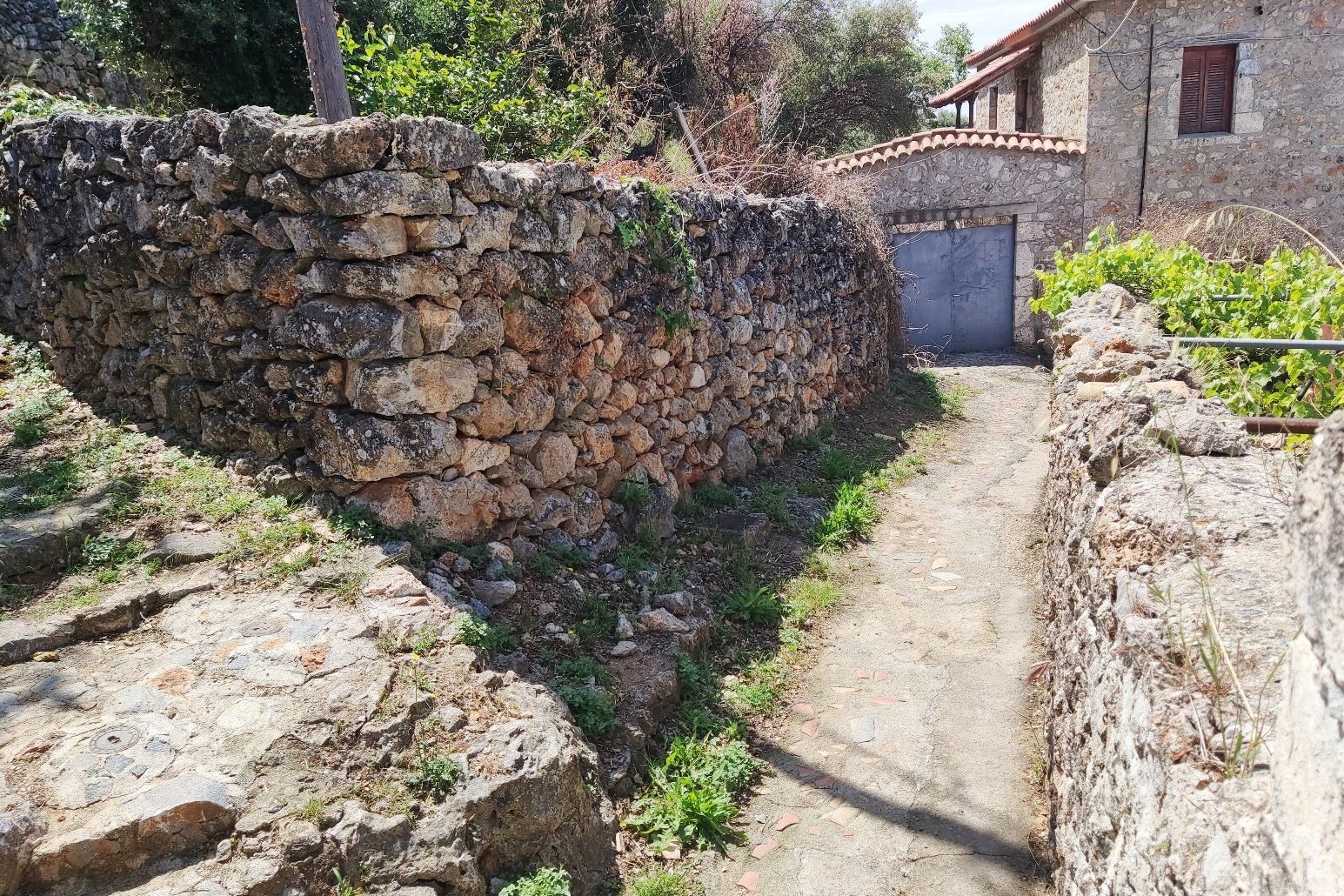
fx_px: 1045
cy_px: 467
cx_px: 684
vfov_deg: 46.4
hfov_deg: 65.5
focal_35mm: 28
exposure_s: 1/1249
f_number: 1.79
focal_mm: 4.71
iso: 50
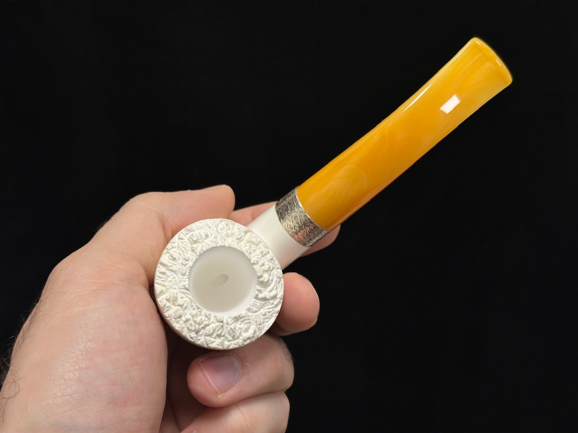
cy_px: 216
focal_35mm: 48
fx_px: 801
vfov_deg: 30.3
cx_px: 289
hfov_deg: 39.7
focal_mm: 6.86
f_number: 1.78
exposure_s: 1/117
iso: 40
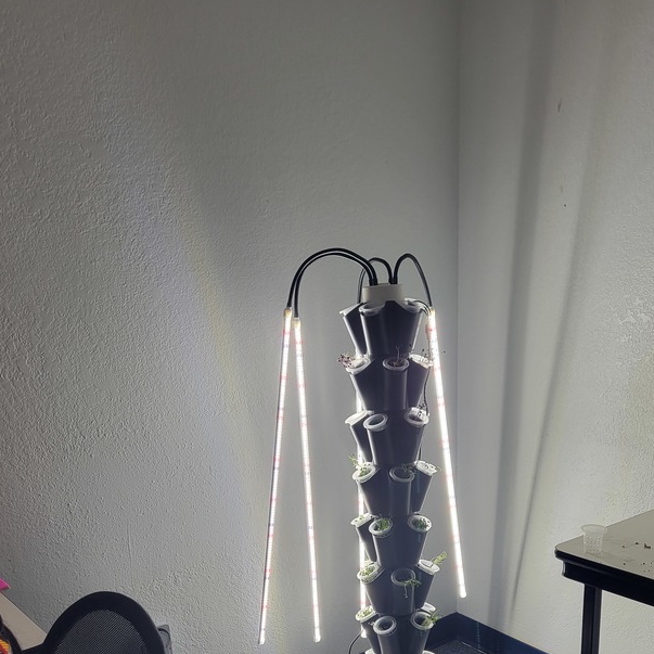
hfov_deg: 42.7
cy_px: 517
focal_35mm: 39
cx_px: 377
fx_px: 834
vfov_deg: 41.1
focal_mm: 5.4
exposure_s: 1/120
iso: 50
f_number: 1.8
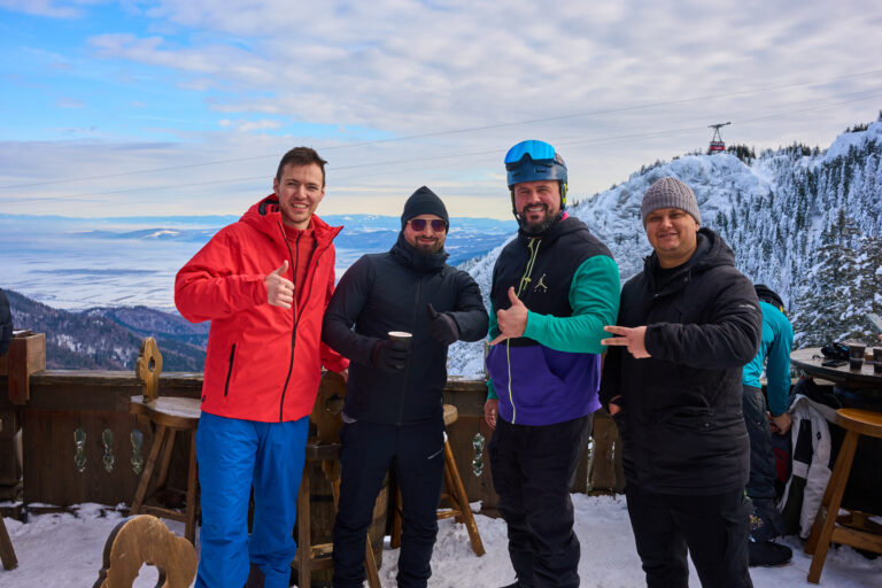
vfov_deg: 38.7
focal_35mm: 34
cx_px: 441
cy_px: 294
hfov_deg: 55.5
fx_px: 838
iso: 640
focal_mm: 34.2
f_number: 7.1
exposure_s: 1/1000
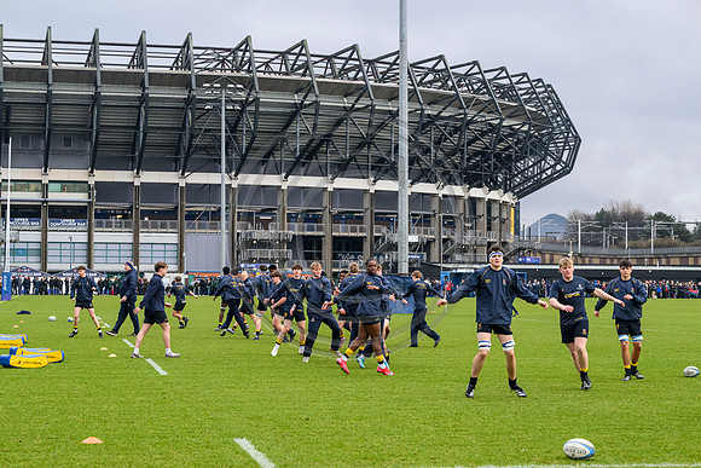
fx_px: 1578
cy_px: 234
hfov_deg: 25.1
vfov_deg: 16.9
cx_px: 350
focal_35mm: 81
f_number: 5.6
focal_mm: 81
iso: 2500
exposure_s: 1/1000
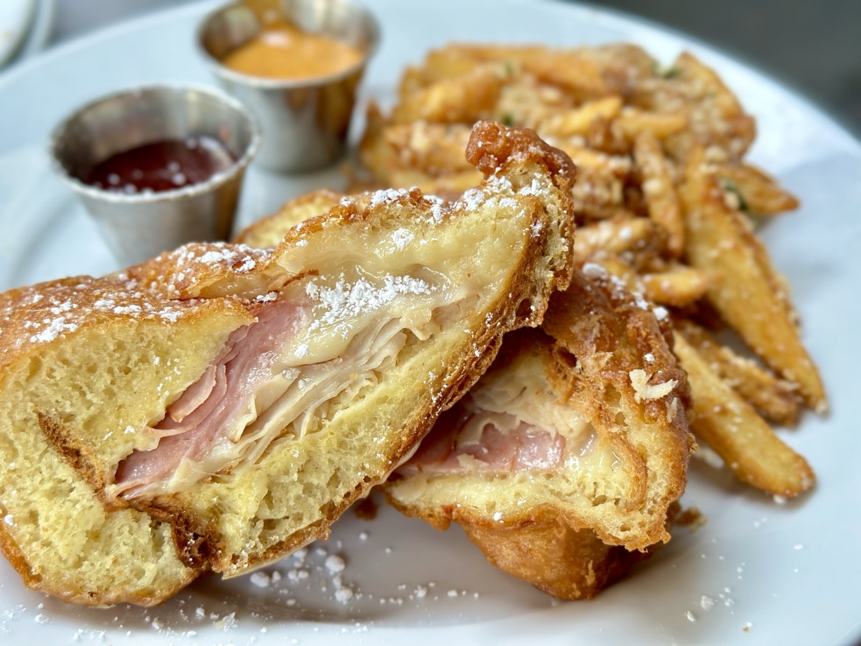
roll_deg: -2.7
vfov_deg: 30.3
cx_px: 430
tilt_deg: -42.2
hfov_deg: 39.7
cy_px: 323
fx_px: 1194
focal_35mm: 48
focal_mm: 6.86
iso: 125
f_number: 1.78
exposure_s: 1/79
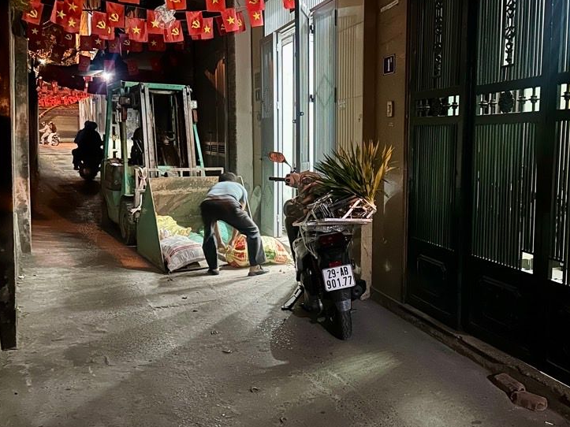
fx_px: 560
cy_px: 192
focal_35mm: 34
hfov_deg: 52.9
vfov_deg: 41.7
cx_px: 379
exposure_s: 1/17
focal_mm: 6.86
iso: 1600
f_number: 1.78
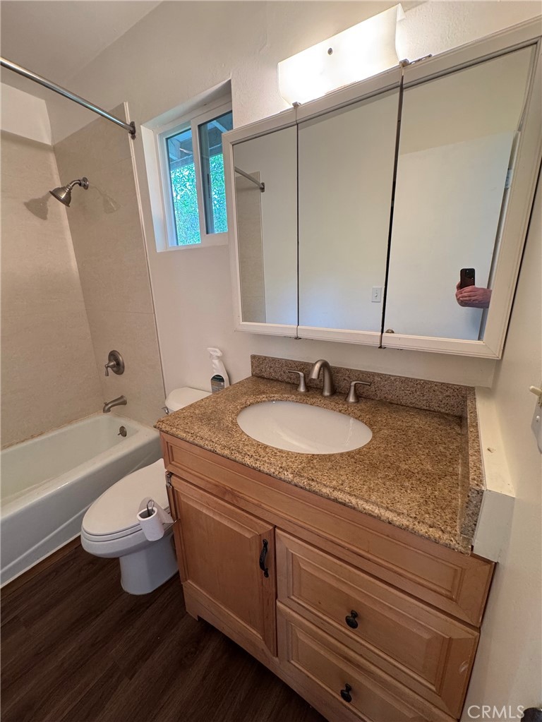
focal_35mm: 14
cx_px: 271
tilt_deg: -15.5
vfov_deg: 102.0
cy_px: 361
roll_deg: +1.8
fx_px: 292
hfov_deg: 85.7
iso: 250
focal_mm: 2.22
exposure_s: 1/60
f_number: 2.2
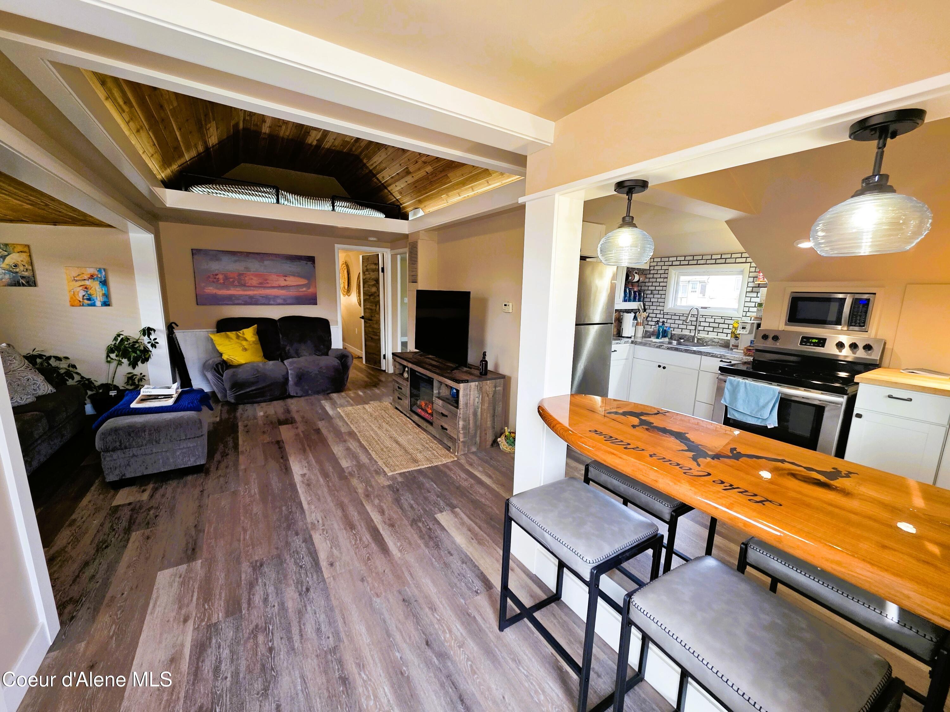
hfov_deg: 106.2
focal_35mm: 13
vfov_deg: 89.9
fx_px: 357
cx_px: 475
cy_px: 356
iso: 160
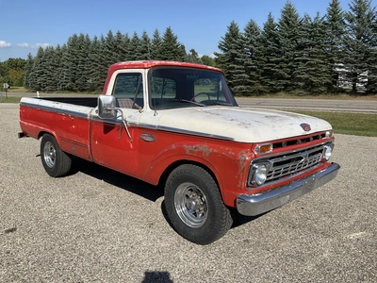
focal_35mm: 29
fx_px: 316
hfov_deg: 61.7
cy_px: 142
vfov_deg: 48.2
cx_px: 188
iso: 25
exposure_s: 1/2227
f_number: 1.8
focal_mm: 3
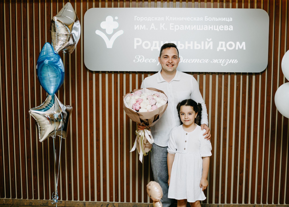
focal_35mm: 41
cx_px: 156
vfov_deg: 34.2
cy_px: 92
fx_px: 336
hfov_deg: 46.5
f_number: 3.2
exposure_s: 1/160
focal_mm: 35
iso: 125
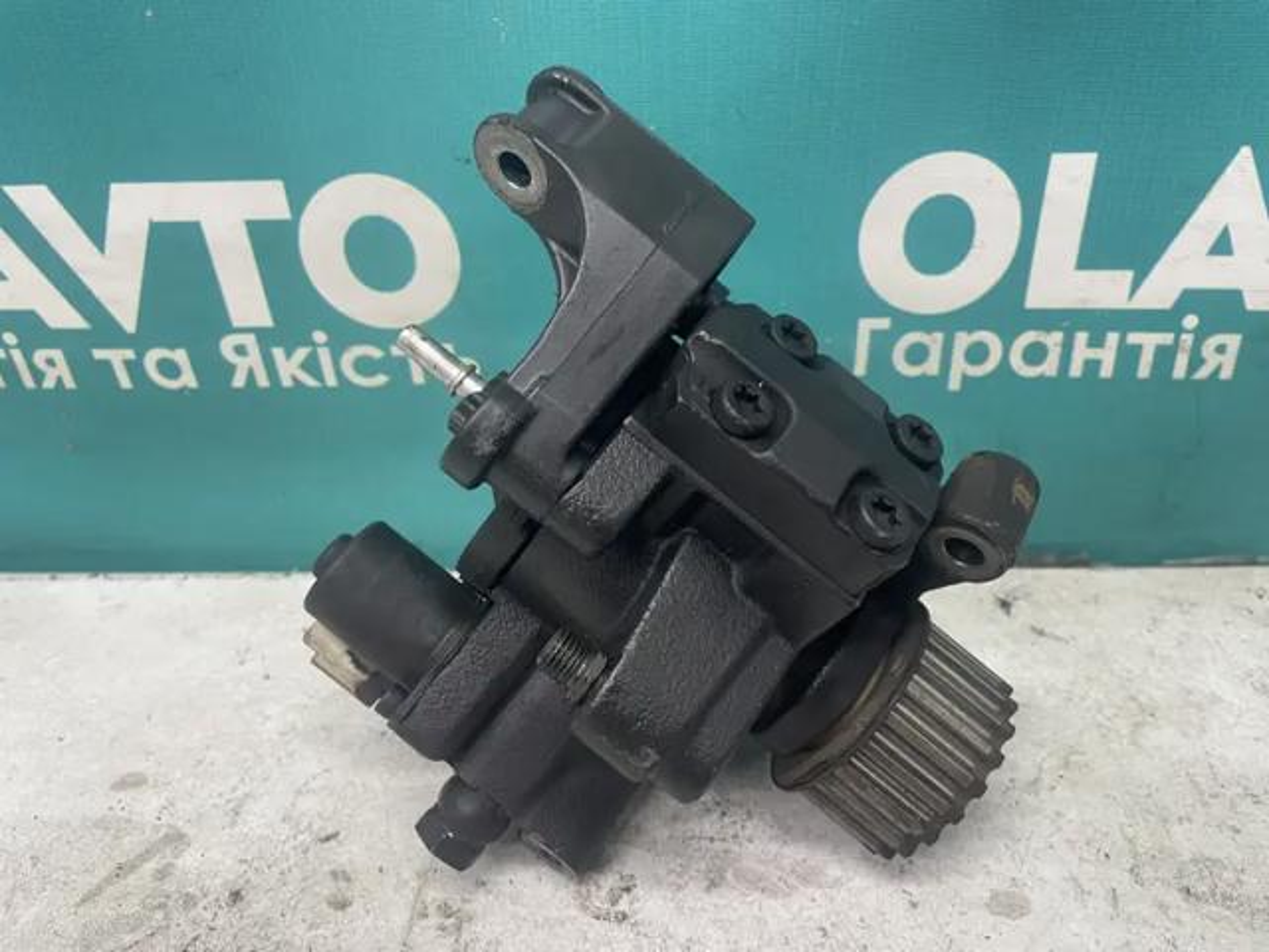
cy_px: 476
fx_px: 953
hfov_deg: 67.3
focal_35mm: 26
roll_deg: +2.2
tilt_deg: -31.3
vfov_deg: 53.1
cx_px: 634
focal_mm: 4.2
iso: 64
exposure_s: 1/50
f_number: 1.6
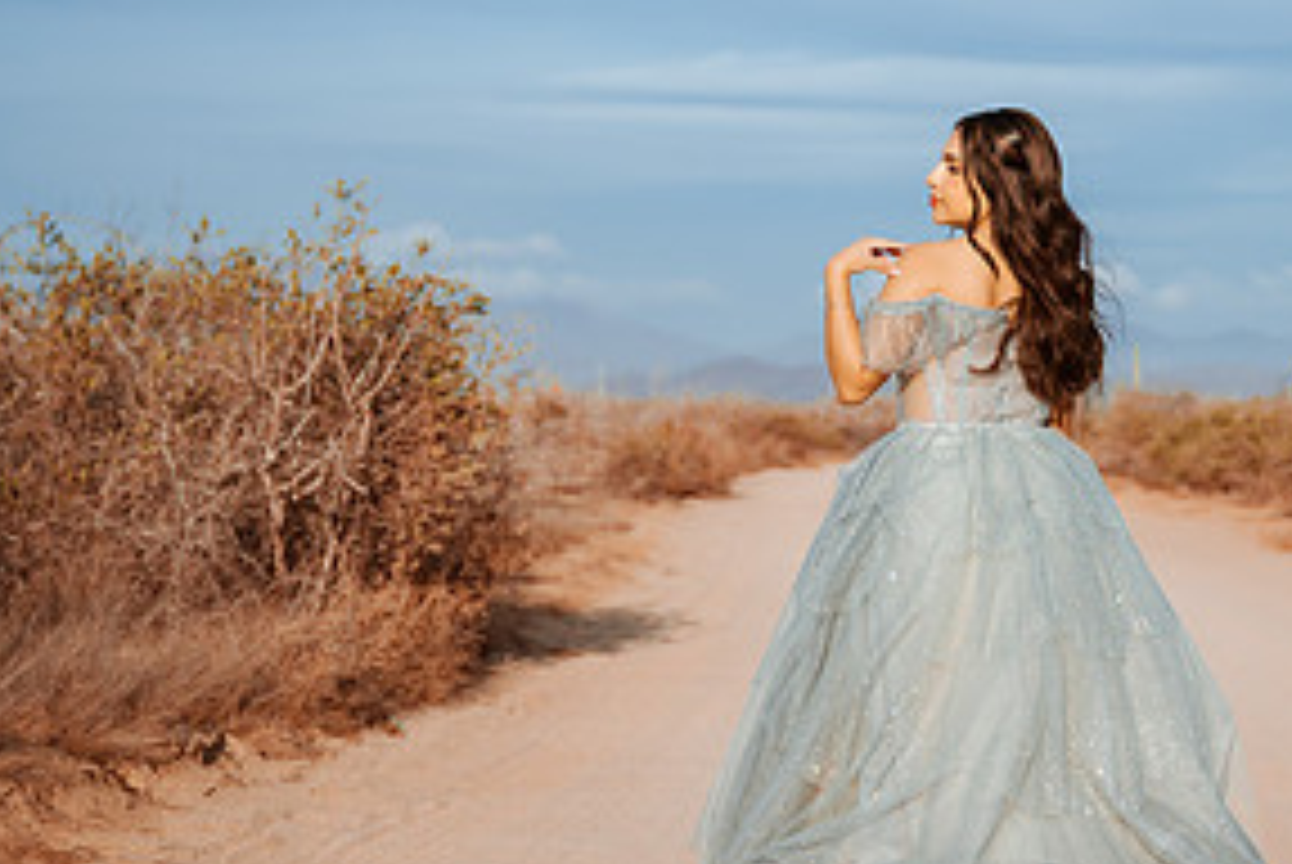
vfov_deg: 14.1
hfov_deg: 20.9
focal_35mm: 97
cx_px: 896
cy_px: 254
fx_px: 3485
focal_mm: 48
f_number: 2.8
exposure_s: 1/5000
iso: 200
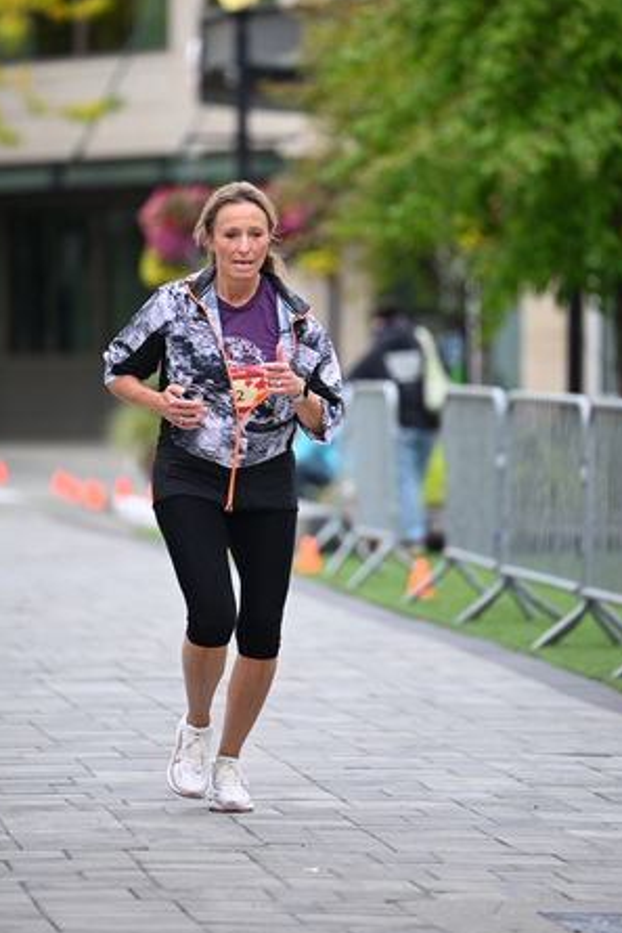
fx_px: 6396
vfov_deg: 8.3
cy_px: 367
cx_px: 298
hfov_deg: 5.6
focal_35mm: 247
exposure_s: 1/1600
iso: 640
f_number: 2.8
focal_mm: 200
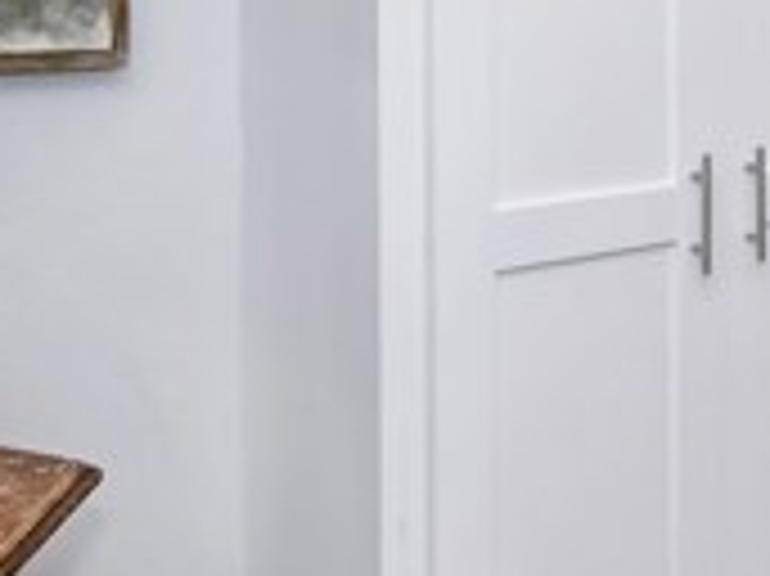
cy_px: 43
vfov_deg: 26.0
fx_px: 1200
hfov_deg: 32.7
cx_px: 765
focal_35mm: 54
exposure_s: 1/250
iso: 1000
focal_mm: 10
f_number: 8
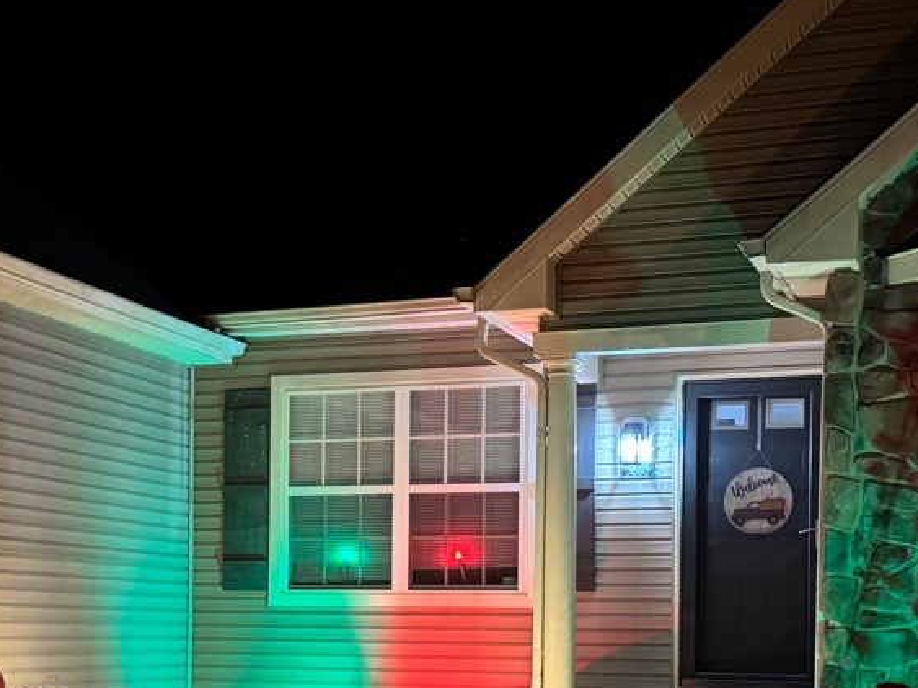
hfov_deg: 30.2
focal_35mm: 64
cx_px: 378
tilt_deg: +2.5
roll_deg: -0.7
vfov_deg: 22.5
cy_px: 598
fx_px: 1697
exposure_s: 1/40
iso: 800
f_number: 1.78
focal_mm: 6.76
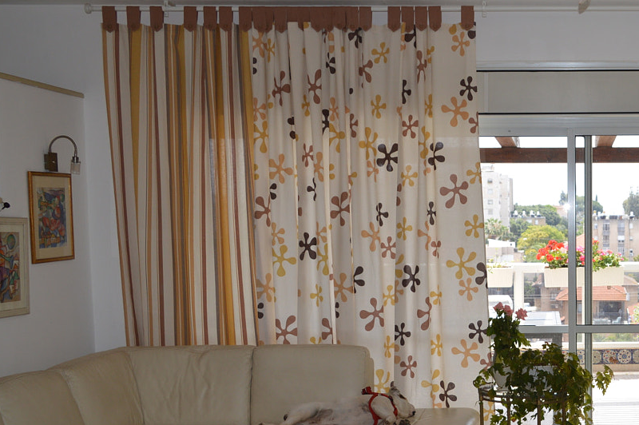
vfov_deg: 22.4
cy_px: 322
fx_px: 1064
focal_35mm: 60
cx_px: 591
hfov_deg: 31.6
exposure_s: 1/200
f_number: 5.6
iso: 100
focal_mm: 20
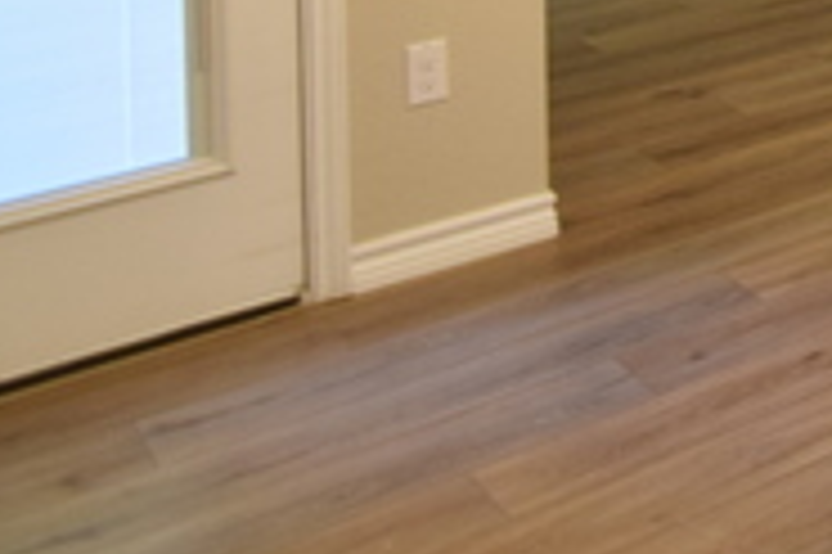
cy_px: -482
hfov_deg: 22.5
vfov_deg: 16.5
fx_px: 1548
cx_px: 1358
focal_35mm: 67
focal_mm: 11
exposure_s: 1/80
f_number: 4
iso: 800
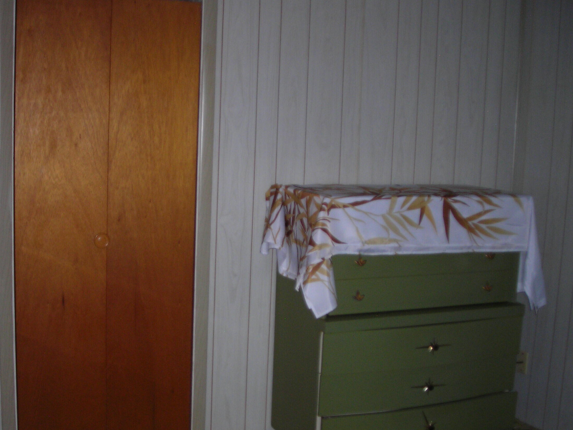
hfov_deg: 42.0
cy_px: 239
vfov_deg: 32.2
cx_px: 250
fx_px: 745
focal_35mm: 45
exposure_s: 1/60.1
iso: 99
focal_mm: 6.3
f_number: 3.2
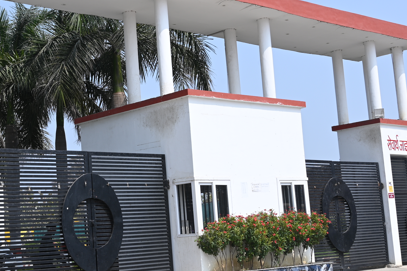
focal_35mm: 67
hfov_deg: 29.8
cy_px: 123
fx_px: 757
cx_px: 122
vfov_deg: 20.3
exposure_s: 1/160
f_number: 10
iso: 100
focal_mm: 31
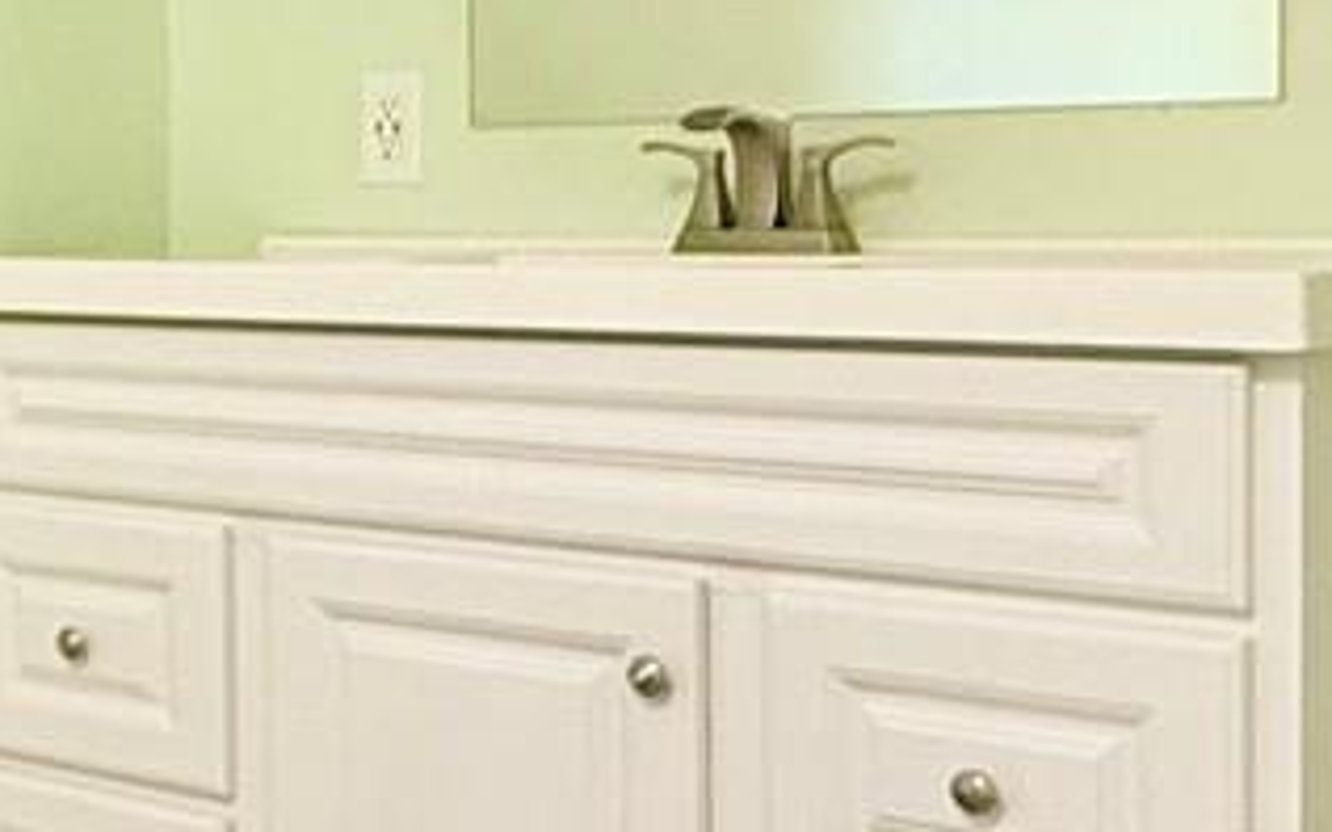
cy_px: 261
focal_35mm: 75
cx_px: -416
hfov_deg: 24.0
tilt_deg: -2.0
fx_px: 2722
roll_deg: +0.4
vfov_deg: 17.3
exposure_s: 1/60
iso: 250
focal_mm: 2.22
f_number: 2.2
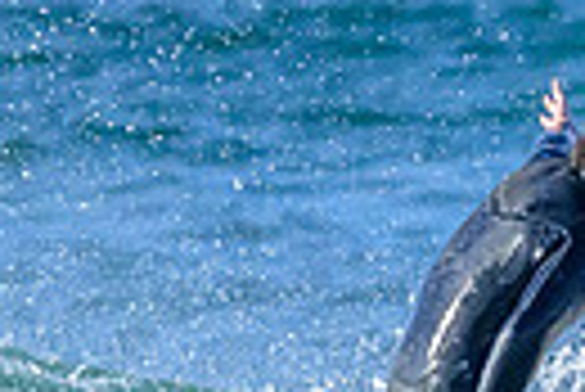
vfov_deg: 0.3
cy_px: 802
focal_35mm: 4389
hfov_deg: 0.5
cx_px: 784
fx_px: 71400
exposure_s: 1/2000
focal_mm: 800
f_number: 6.3
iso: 5000
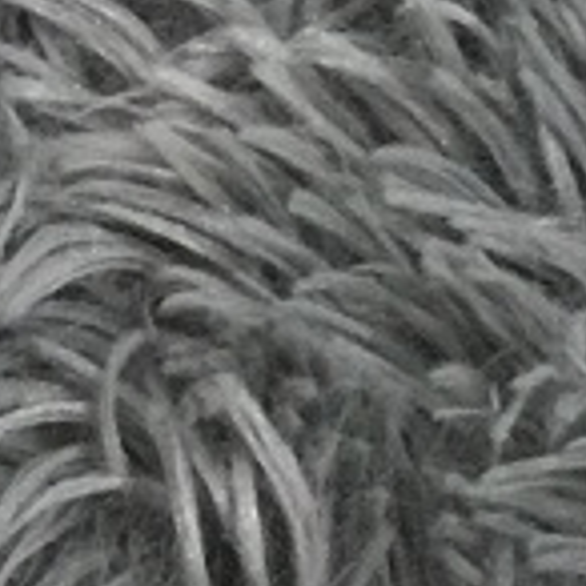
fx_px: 4309
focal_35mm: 225
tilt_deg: -46.3
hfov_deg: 7.5
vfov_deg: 7.0
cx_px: -570
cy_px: -1148
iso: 125
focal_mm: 3.3
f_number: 2.4
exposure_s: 1/30
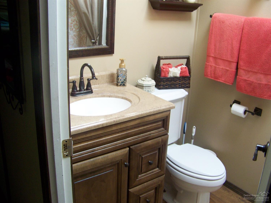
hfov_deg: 51.4
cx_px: 136
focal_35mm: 36
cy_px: 102
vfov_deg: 39.6
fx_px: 282
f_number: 2.8
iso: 160
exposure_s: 1/30
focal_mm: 5.85
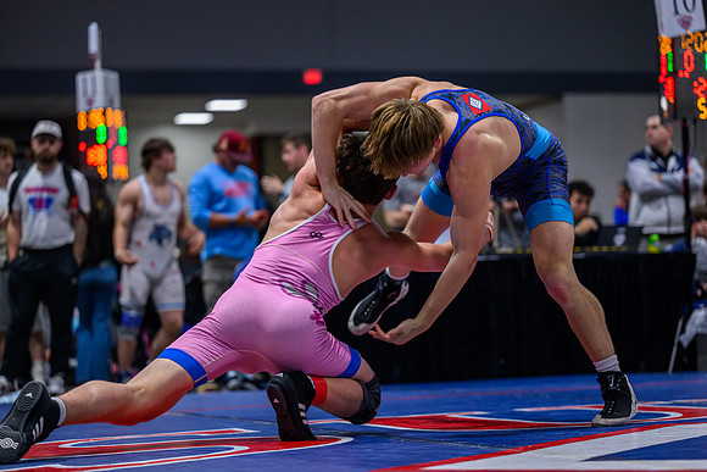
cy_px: 236
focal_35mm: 105
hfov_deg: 19.5
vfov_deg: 13.0
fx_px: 2062
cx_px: 354
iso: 2500
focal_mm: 105
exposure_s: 1/800
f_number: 2.8
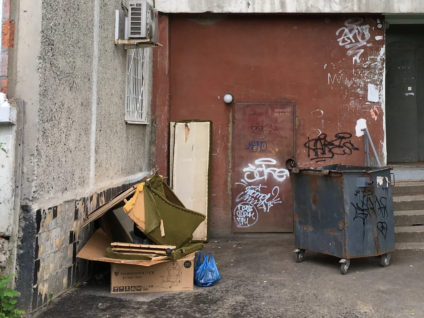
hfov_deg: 35.4
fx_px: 649
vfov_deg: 27.1
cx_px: 316
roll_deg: -1.1
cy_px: 70
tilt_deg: +6.1
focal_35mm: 53
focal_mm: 4.15
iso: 25
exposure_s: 1/229
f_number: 2.2
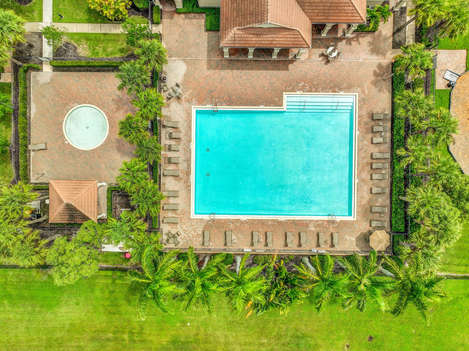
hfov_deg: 71.6
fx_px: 325
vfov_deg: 56.8
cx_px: 234
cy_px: 176
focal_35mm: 24
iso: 120
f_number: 2.8
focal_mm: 12.3
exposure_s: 1/2000
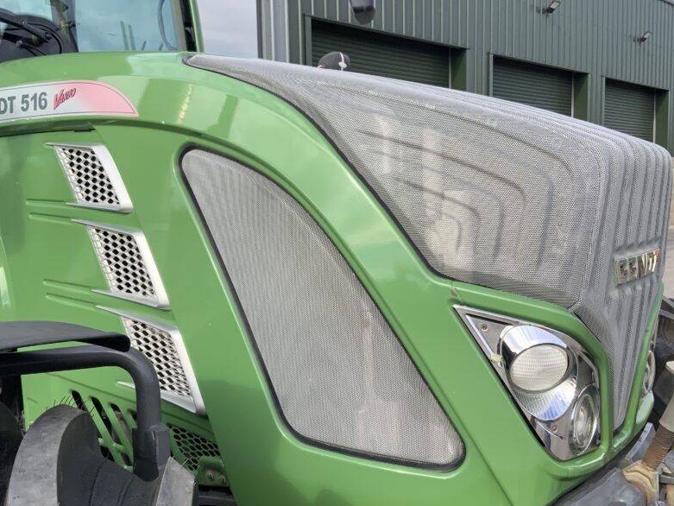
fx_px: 740
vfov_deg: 37.7
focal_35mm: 38
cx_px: 337
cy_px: 273
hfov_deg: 49.0
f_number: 1.8
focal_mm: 3
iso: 16
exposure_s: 1/540
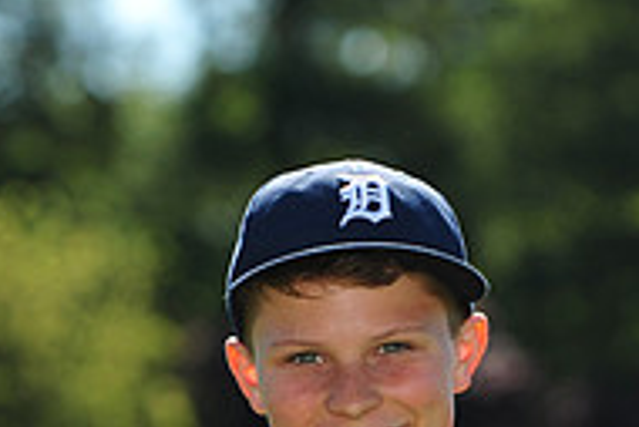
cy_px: 565
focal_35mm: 442
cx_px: 256
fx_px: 7851
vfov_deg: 3.1
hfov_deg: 4.7
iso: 320
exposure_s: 1/1250
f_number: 5
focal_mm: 145
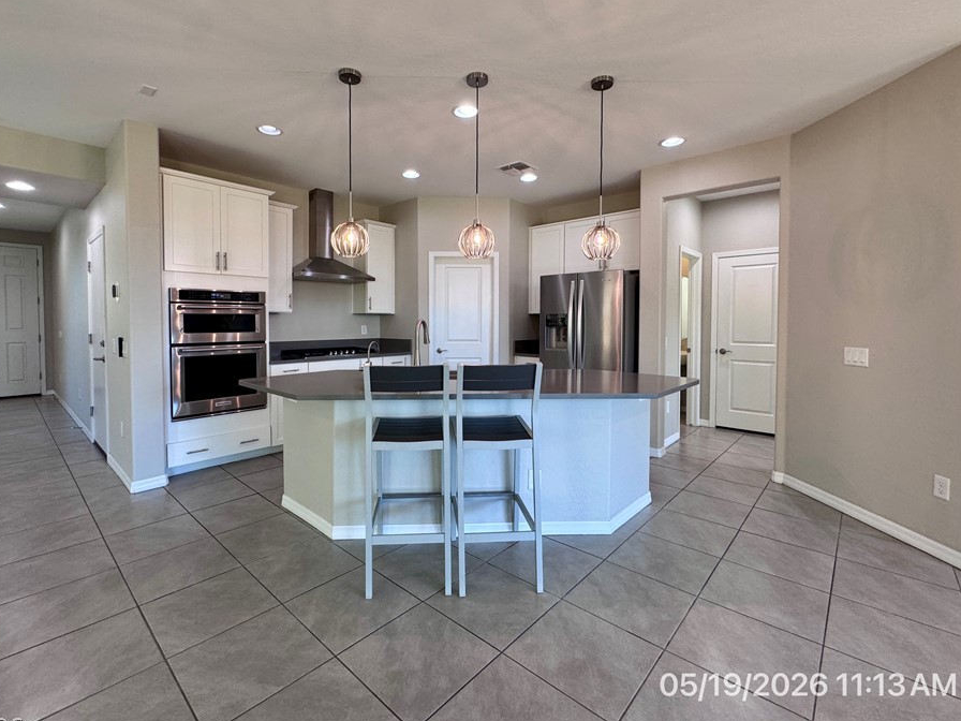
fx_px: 444
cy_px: 333
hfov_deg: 94.4
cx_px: 456
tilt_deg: -2.1
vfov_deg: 78.0
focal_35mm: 16
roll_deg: -0.5
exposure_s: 1/120
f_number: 2.2
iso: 200
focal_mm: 2.22
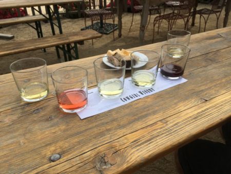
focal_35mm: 29
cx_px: 116
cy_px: 87
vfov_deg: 48.3
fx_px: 194
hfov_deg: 61.6
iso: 25
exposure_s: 1/1832
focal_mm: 4.15
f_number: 2.2
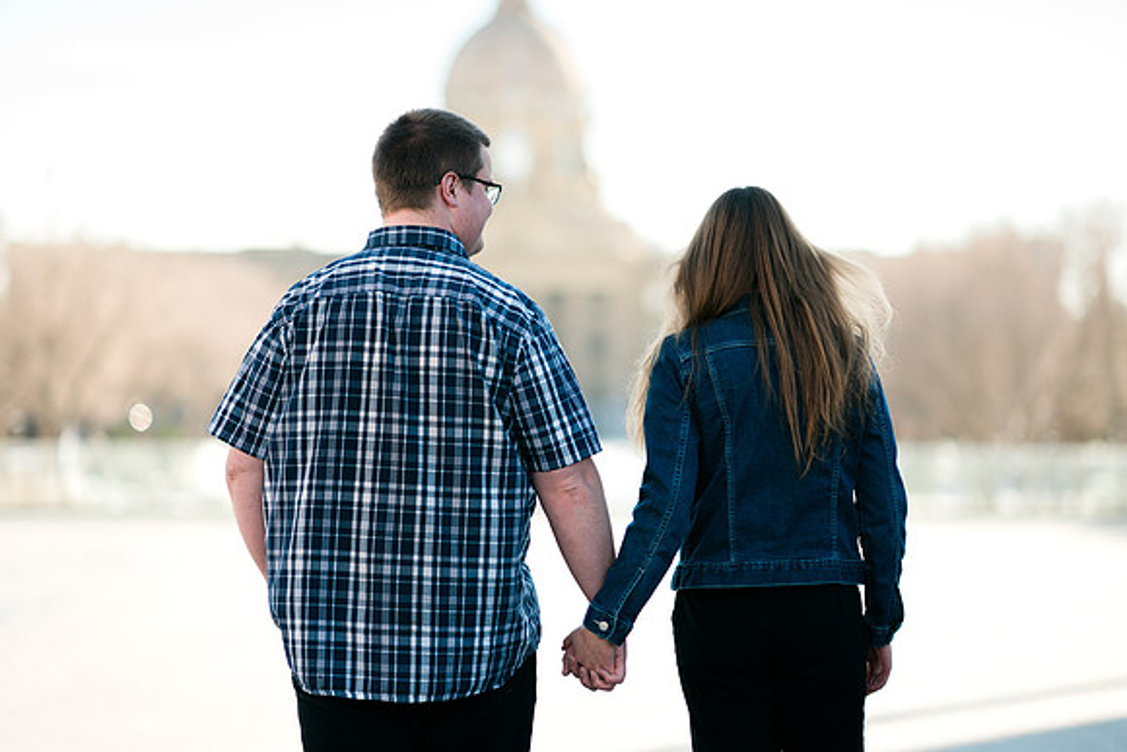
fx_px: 2661
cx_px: 564
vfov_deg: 16.1
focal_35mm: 85
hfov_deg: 23.9
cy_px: 376
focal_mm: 85
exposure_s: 1/1600
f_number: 1.4
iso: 100
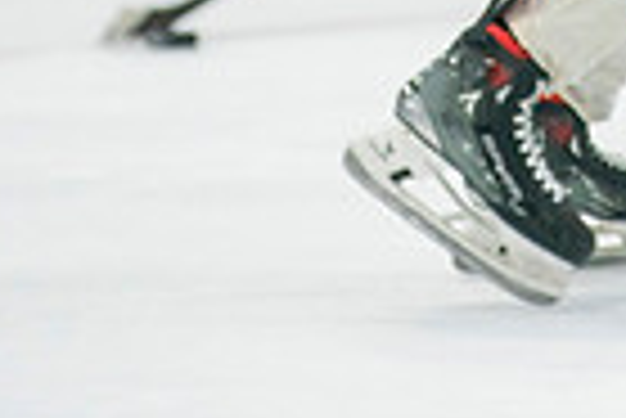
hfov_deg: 2.0
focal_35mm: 1051
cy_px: -452
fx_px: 18295
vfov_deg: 1.3
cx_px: 987
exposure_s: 1/640
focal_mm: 200
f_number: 2.8
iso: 1000
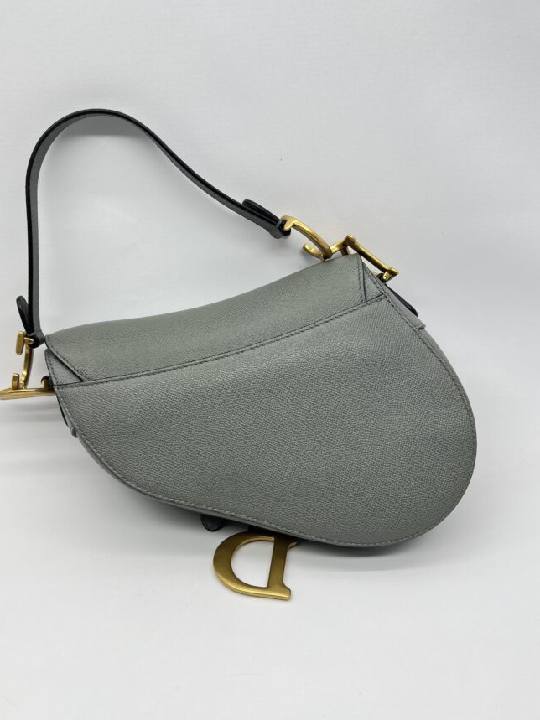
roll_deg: +0.2
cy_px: 360
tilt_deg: -25.6
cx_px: 238
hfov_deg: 45.3
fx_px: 645
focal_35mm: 31
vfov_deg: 58.4
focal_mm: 5.7
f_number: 1.5
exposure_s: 1/122
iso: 32
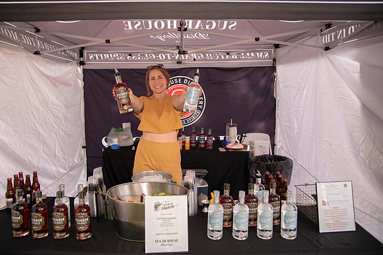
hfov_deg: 69.8
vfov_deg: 49.9
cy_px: 118
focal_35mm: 26
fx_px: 274
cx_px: 177
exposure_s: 1/320
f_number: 4
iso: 500
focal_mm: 24
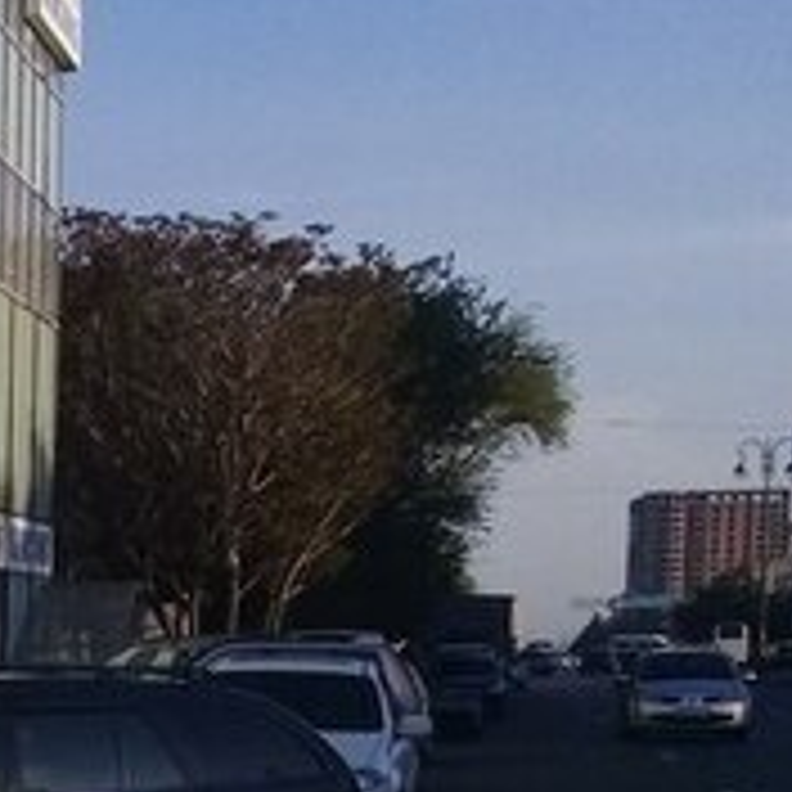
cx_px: -626
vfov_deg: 15.9
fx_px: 2666
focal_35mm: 103
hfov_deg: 14.8
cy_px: 1091
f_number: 2.2
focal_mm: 3.3
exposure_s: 1/1340
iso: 50
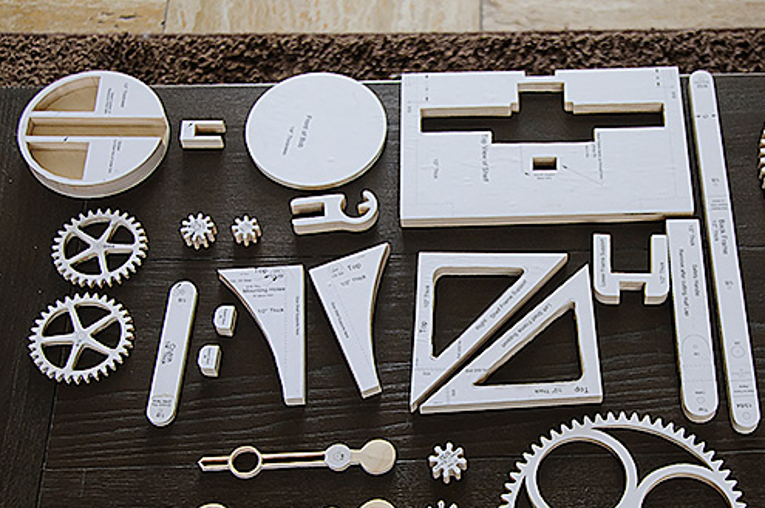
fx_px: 1395
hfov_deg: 30.4
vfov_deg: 20.6
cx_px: 508
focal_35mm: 66
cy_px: 336
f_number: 4
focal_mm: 31
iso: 1000
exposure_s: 1/60
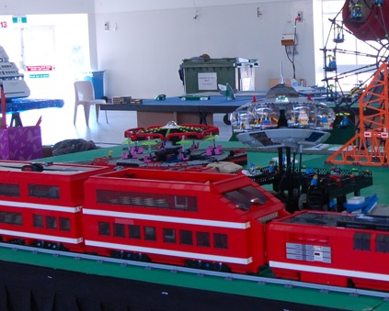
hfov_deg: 26.5
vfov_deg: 22.4
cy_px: 105
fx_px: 783
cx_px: 379
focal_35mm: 68
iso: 400
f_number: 10
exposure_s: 1/8
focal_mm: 20
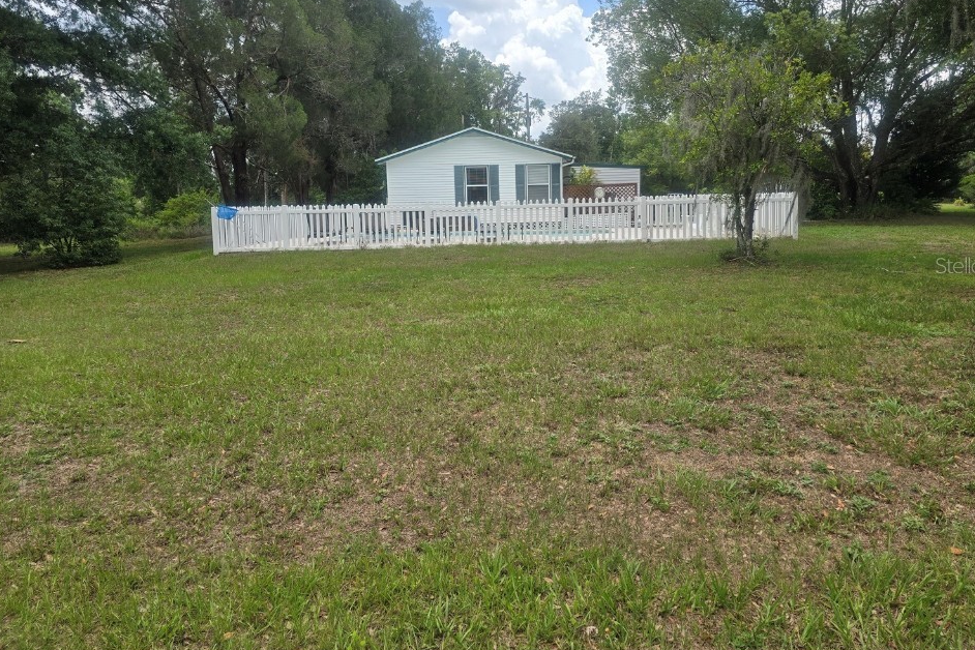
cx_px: 503
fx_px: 704
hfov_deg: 69.4
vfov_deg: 49.3
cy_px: 265
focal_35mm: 26
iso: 12
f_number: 1.7
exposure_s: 1/550
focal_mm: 6.3
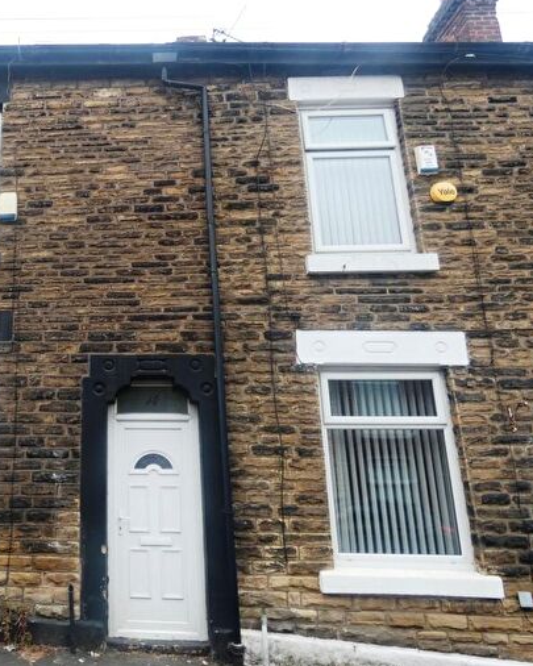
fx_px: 532
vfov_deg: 64.0
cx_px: 86
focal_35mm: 27
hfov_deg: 49.2
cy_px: 324
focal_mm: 3.6
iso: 80
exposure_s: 1/400
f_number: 2.8
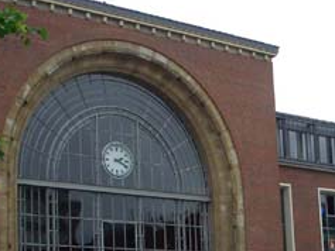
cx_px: 235
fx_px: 920
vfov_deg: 15.4
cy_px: 229
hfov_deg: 20.5
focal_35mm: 95
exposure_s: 1/200
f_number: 4.6
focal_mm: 6.8
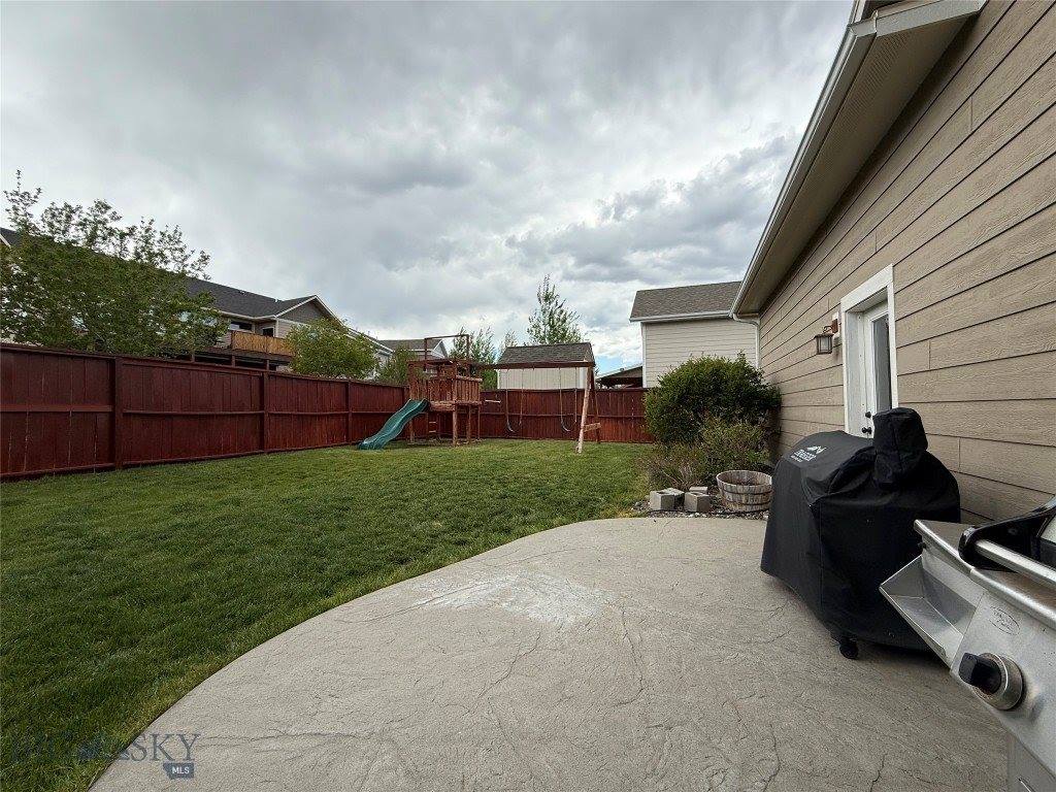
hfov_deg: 102.1
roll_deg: +0.3
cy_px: 396
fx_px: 427
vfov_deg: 85.7
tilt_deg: +2.5
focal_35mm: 14
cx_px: 528
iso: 50
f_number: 2.2
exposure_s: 1/876
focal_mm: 2.22
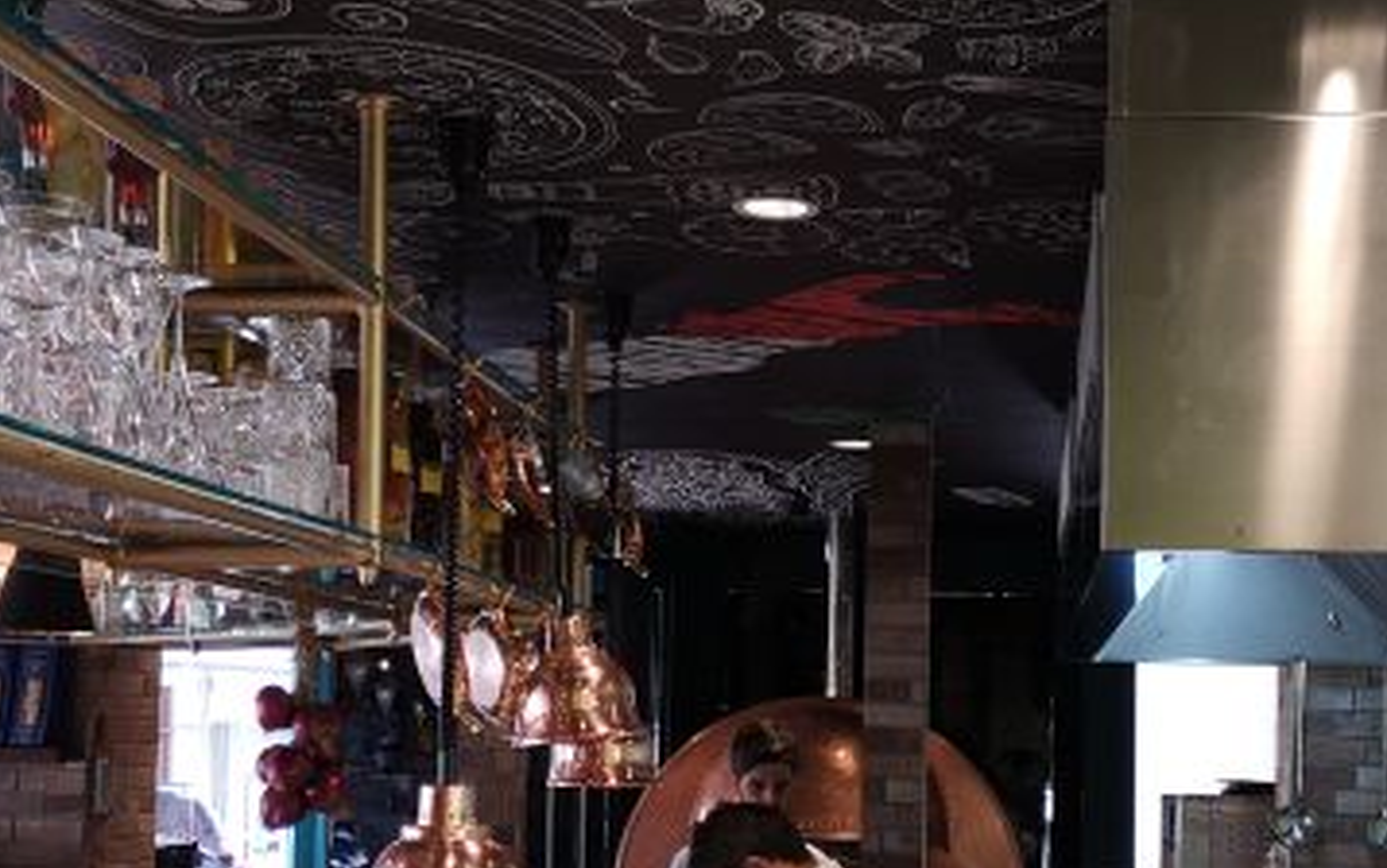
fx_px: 2117
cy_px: 661
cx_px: 845
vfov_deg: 22.9
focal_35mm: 56
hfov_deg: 36.1
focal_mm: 3.95
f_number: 1.8
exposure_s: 1/90
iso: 80
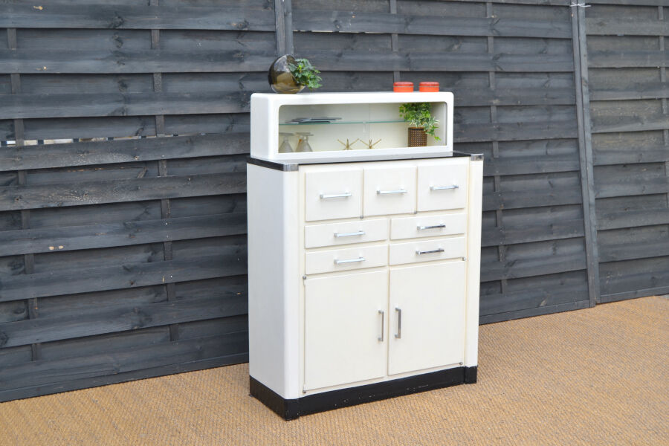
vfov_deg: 26.5
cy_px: 223
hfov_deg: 38.9
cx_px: 334
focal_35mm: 51
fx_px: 948
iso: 100
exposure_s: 1/200
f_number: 7.1
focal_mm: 34
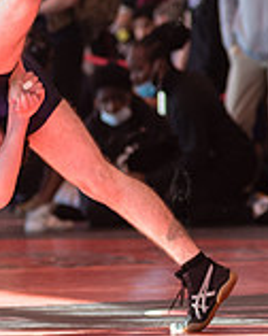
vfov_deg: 3.3
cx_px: 11
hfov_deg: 2.6
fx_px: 5911
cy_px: 31
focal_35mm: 595
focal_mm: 145
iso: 400
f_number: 4
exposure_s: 1/400
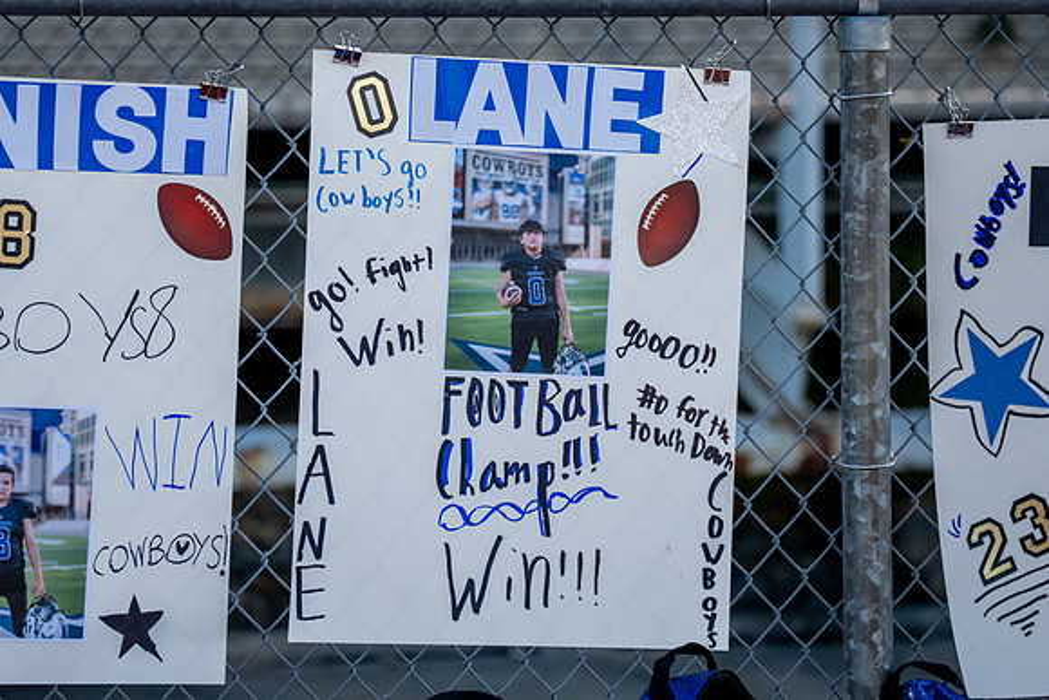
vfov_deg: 6.3
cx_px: 515
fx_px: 6329
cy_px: 307
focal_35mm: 217
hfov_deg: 9.5
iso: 1000
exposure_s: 1/1250
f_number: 2.8
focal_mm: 160
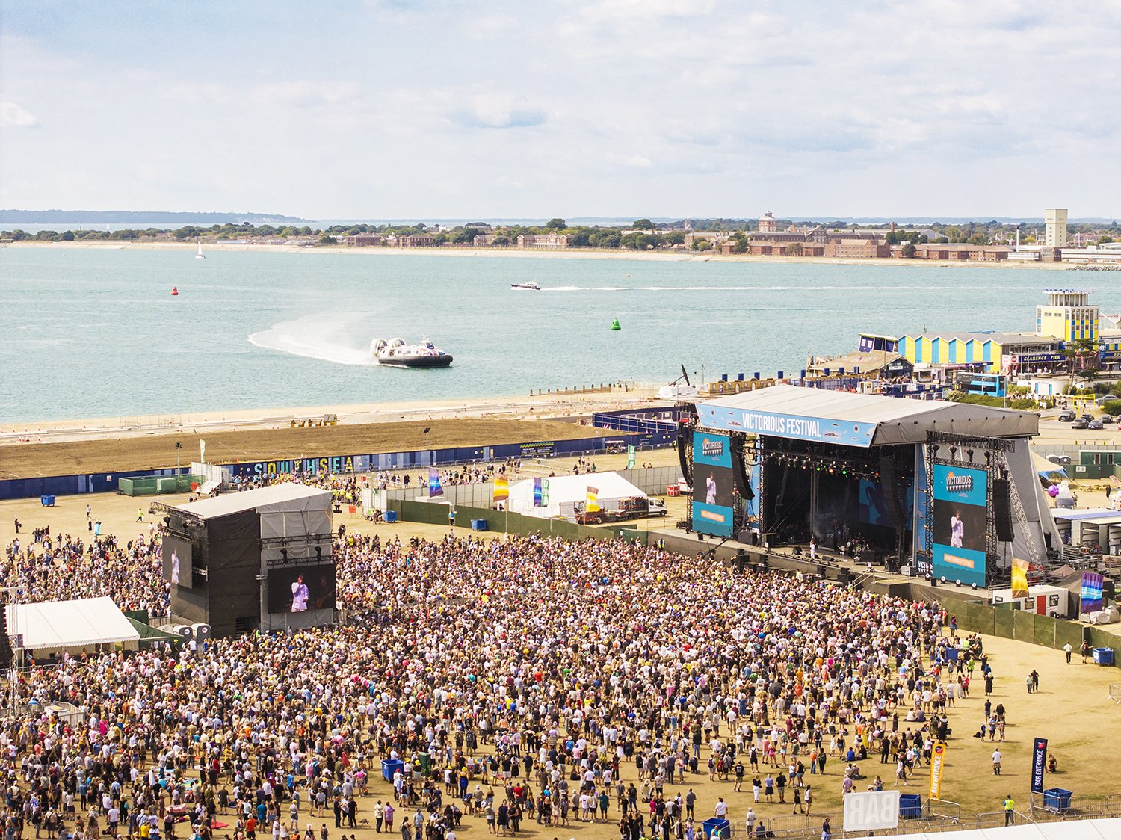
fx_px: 2266
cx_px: 560
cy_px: 420
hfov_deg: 27.8
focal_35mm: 70
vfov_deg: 21.0
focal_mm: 19.35
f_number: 2.8
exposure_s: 1/120
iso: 400
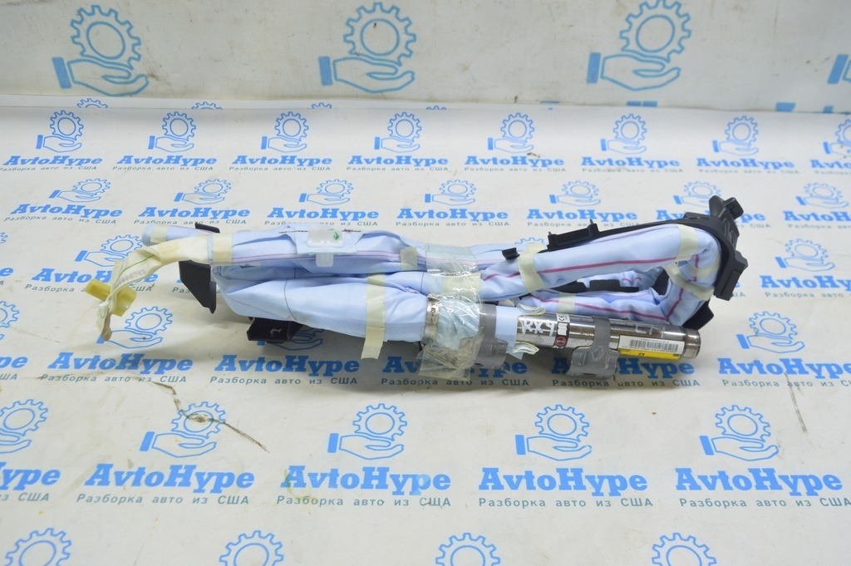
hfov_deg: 59.5
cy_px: 283
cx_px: 426
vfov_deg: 41.6
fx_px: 744
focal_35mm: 32
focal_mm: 21
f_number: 5.6
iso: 400
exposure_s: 1/20
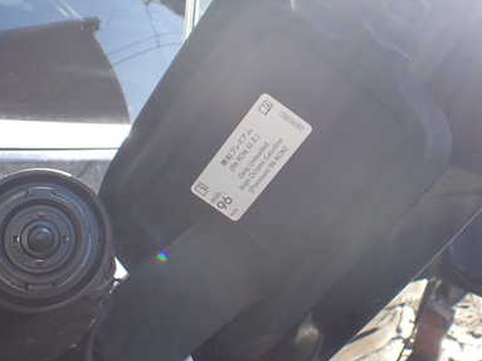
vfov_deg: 30.8
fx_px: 654
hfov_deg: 40.3
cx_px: 286
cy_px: 145
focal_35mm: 47
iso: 100
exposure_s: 1/200
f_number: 3.2
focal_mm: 5.4
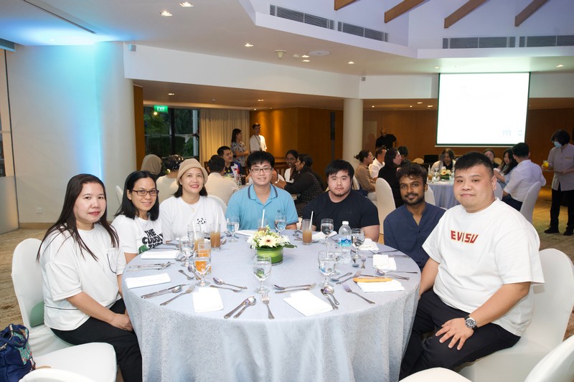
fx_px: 414
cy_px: 191
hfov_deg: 69.4
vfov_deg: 49.5
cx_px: 287
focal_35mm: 26
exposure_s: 1/60
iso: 2200
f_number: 5.6
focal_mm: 26
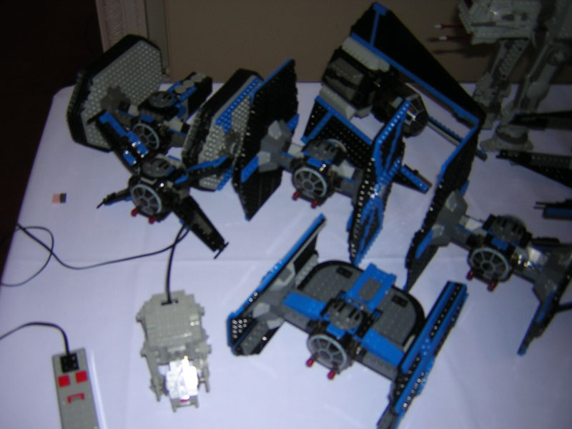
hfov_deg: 51.4
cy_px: 214
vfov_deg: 39.7
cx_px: 286
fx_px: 595
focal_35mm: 36
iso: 100
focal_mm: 4.7
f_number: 2.6
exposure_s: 1/60.1
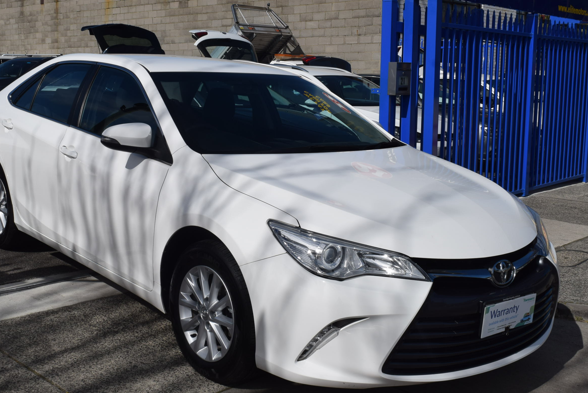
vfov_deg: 29.3
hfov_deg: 42.6
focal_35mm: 46
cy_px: 193
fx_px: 752
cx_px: 260
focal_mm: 24
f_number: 13
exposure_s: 1/640
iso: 200
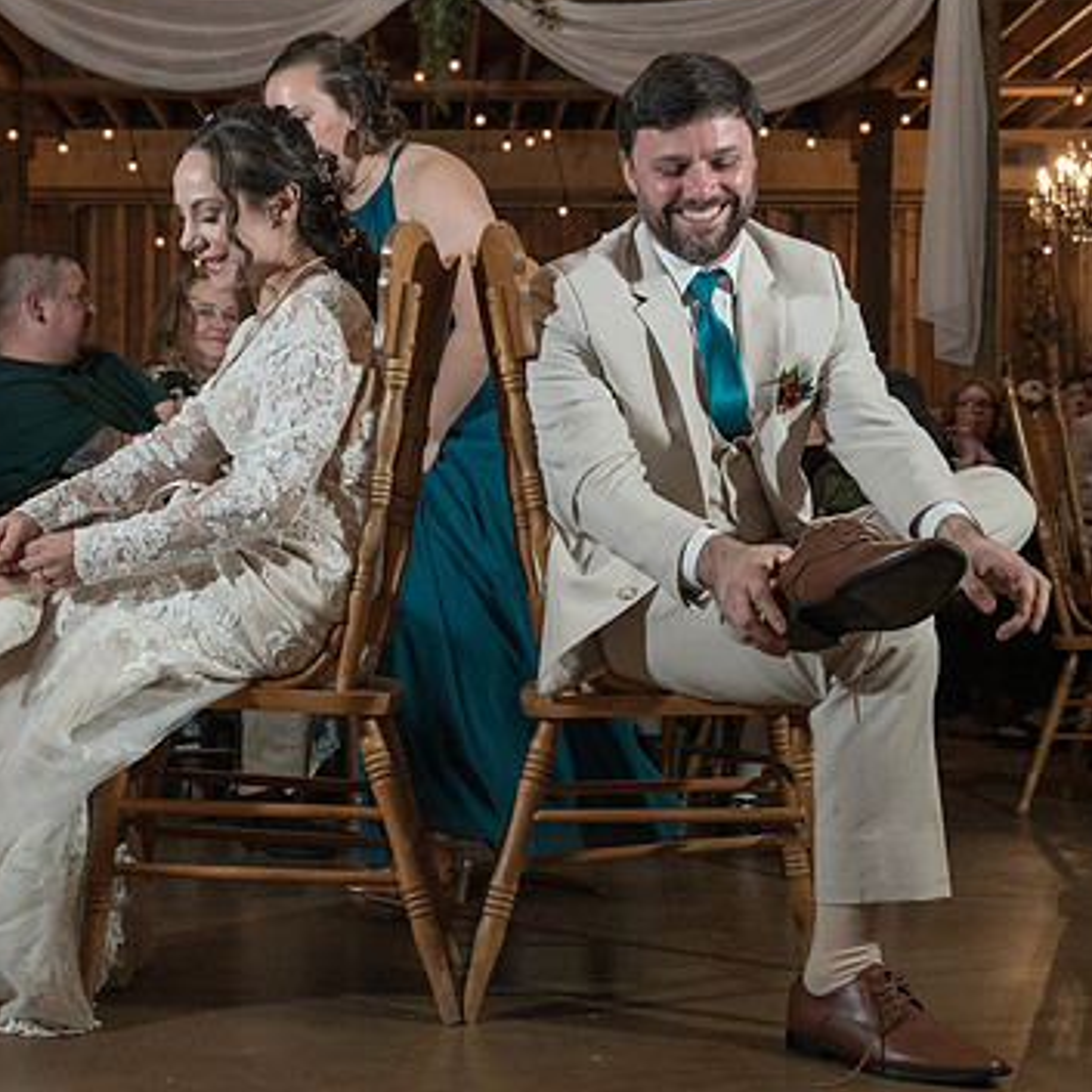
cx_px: 350
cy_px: 508
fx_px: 2213
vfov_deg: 27.7
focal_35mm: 62
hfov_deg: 27.5
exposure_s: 1/200
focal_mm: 39
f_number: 5.6
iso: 2000
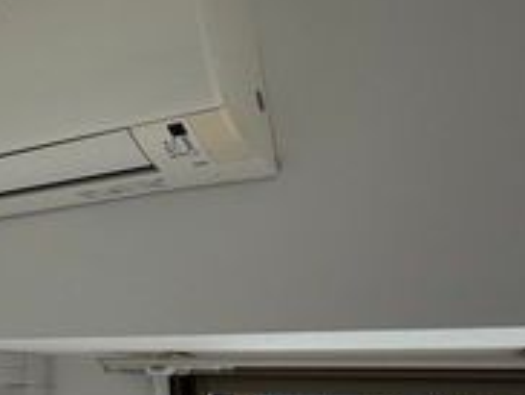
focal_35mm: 43
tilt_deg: +20.9
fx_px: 653
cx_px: 12
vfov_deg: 33.3
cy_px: 121
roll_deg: -1.2
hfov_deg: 39.2
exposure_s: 1/179
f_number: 2.2
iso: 50
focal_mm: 2.22
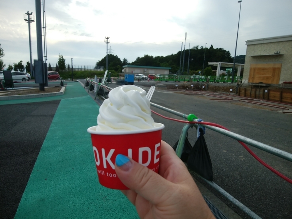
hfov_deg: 76.4
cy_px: 110
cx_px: 146
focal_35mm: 22
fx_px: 186
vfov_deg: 61.1
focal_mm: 3
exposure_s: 1/755
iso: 32
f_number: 2
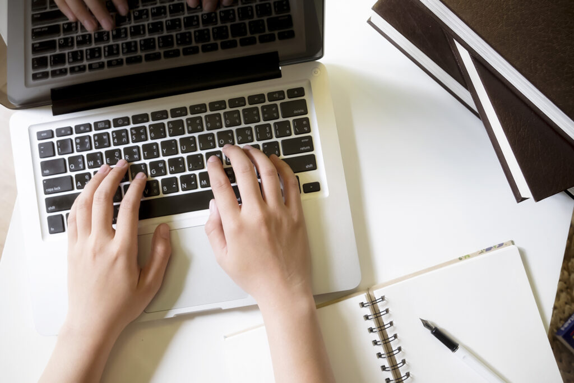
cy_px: 192
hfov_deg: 53.1
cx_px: 287
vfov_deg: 36.9
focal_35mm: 36
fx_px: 574
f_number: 5.6
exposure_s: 1/40
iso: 800
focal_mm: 24.3
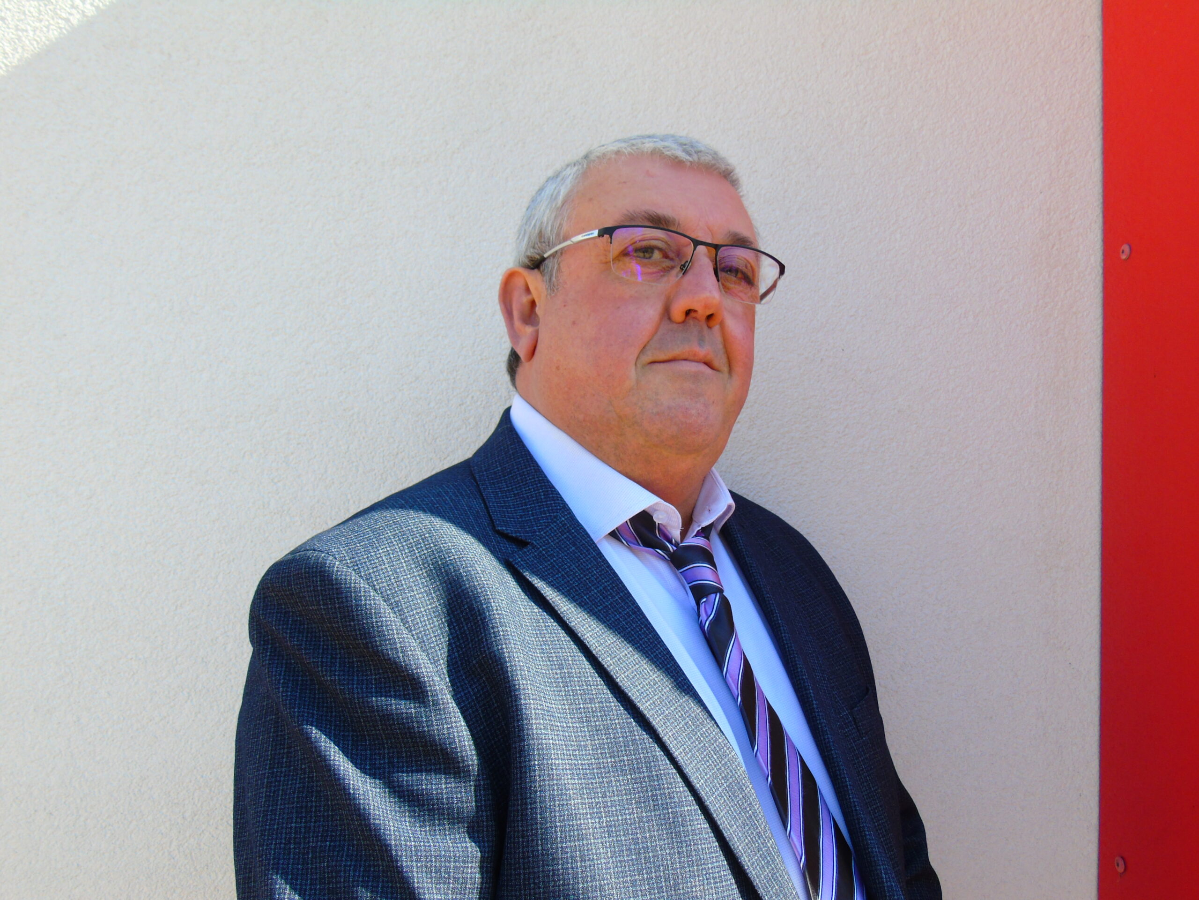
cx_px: 600
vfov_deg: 48.2
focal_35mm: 29
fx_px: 1004
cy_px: 450
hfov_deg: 61.7
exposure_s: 1/200
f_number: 3.6
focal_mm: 5.2
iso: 80
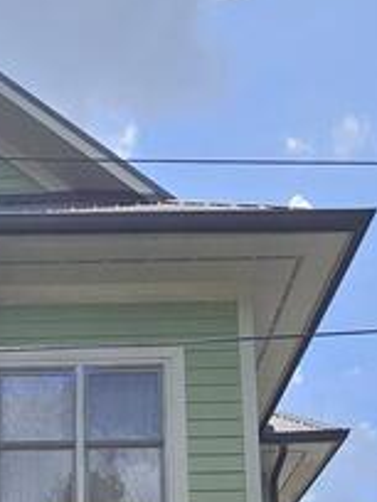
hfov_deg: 27.9
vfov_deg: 30.0
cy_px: 650
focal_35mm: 51
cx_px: 69
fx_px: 741
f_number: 2.2
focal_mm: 2.2
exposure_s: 1/2122
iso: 50
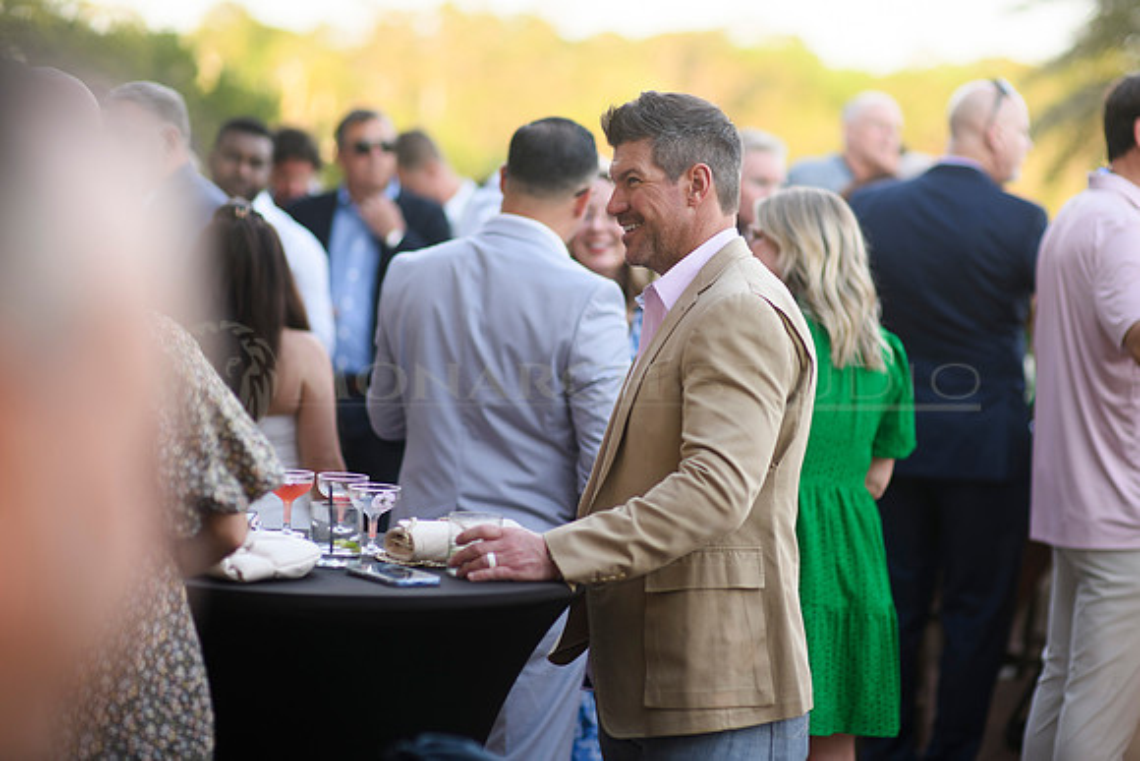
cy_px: 368
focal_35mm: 98
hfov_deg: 20.8
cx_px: 658
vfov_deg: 14.0
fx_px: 3107
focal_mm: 85
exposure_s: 1/400
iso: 40
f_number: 1.8
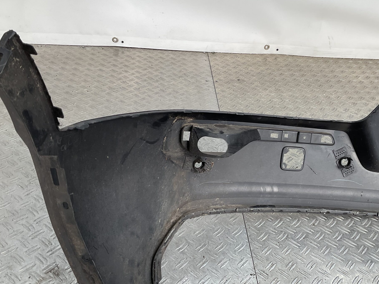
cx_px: 230
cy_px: 158
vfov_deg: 35.1
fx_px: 449
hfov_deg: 45.5
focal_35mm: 41
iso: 16
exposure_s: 1/158
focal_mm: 3
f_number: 1.8
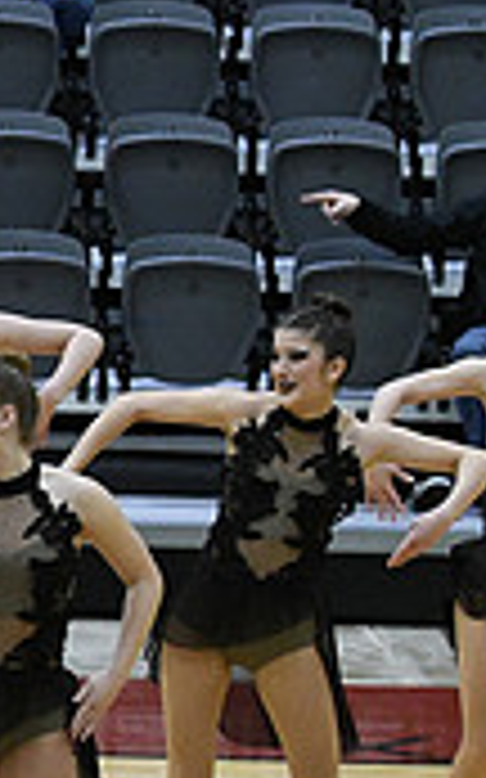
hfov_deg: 3.1
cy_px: 735
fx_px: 8908
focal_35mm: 420
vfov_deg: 5.0
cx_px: -760
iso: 5000
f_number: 4
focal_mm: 82
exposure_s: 1/500
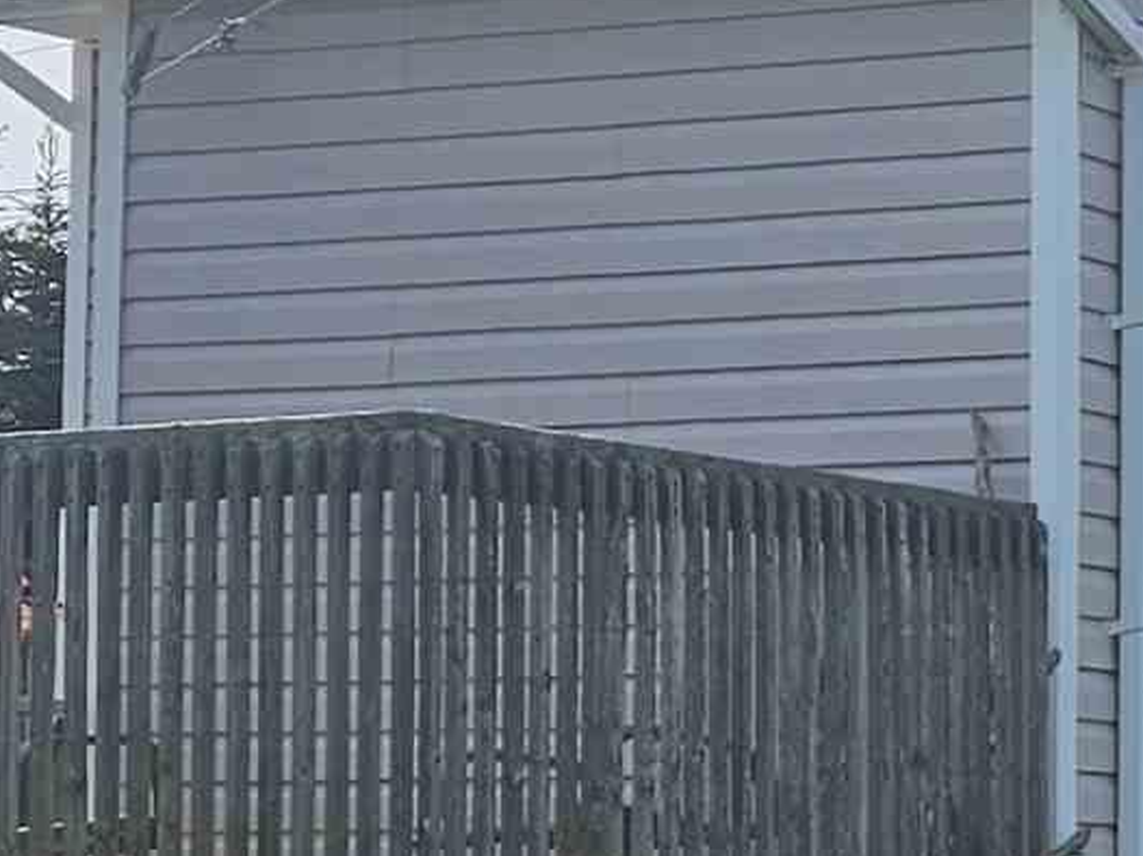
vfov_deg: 11.0
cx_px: 2253
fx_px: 4424
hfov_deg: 12.9
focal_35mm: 134
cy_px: 607
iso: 25
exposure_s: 1/2600
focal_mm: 5.4
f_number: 1.8
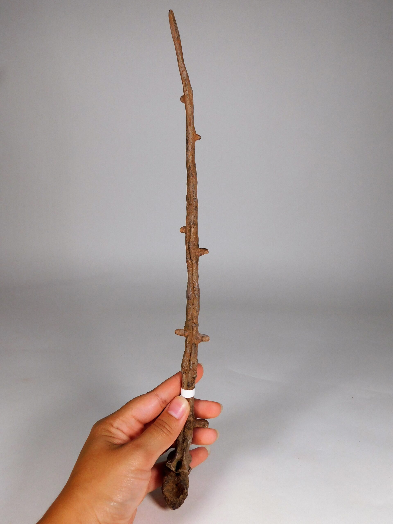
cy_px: 262
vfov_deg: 60.0
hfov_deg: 46.8
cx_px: 196
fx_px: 454
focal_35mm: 30
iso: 125
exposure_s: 1/400
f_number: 3.2
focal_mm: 5.3
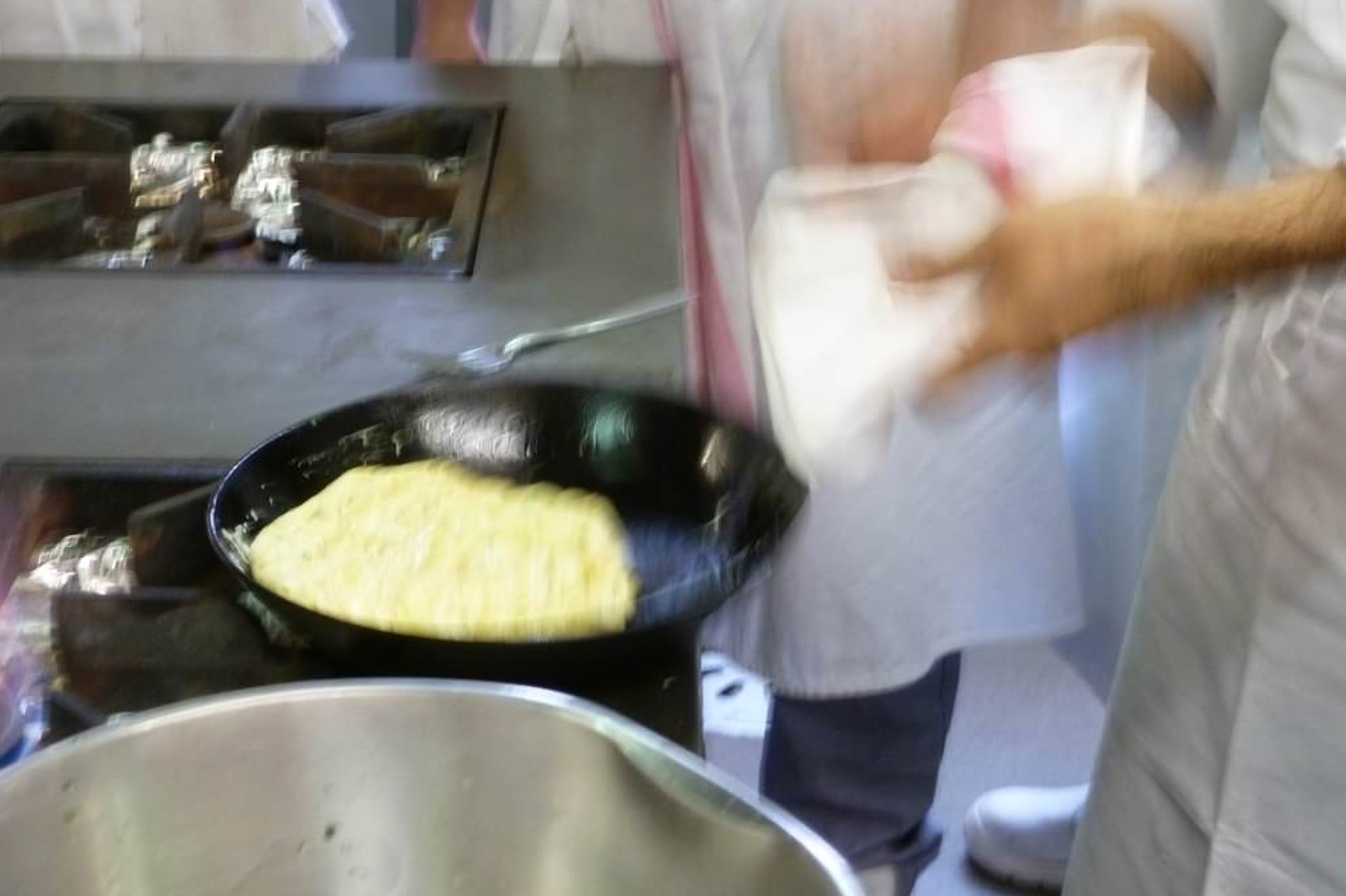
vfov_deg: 23.4
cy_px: 473
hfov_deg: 34.5
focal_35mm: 58
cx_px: 676
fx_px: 2168
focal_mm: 9.1
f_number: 3.9
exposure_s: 1/8
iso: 400
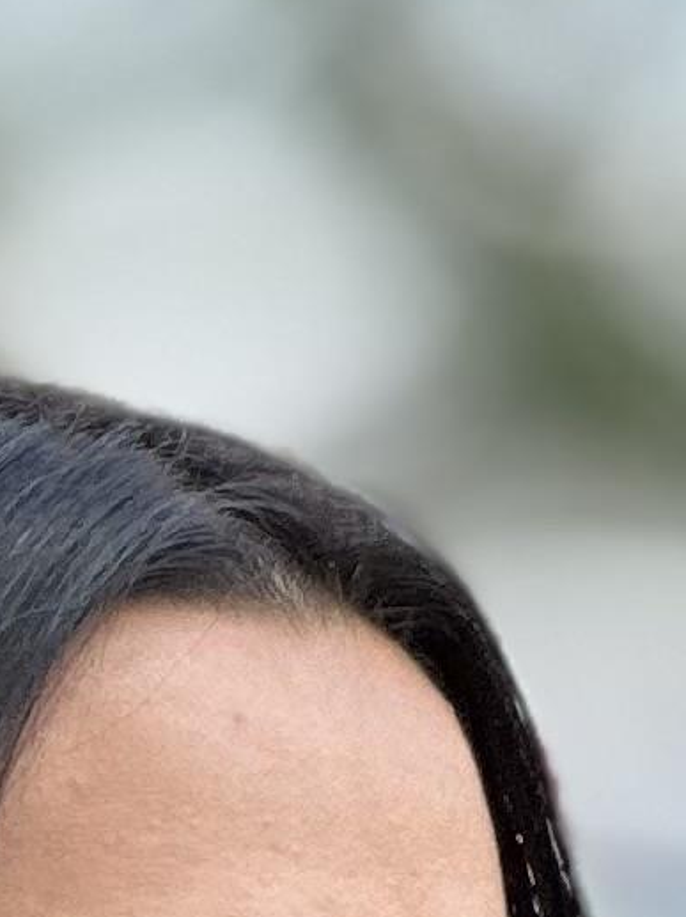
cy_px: 2817
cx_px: -136
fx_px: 15900
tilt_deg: -2.9
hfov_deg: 2.5
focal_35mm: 601
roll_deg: +0.1
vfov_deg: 3.2
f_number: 2.8
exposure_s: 1/121
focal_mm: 9
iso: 20
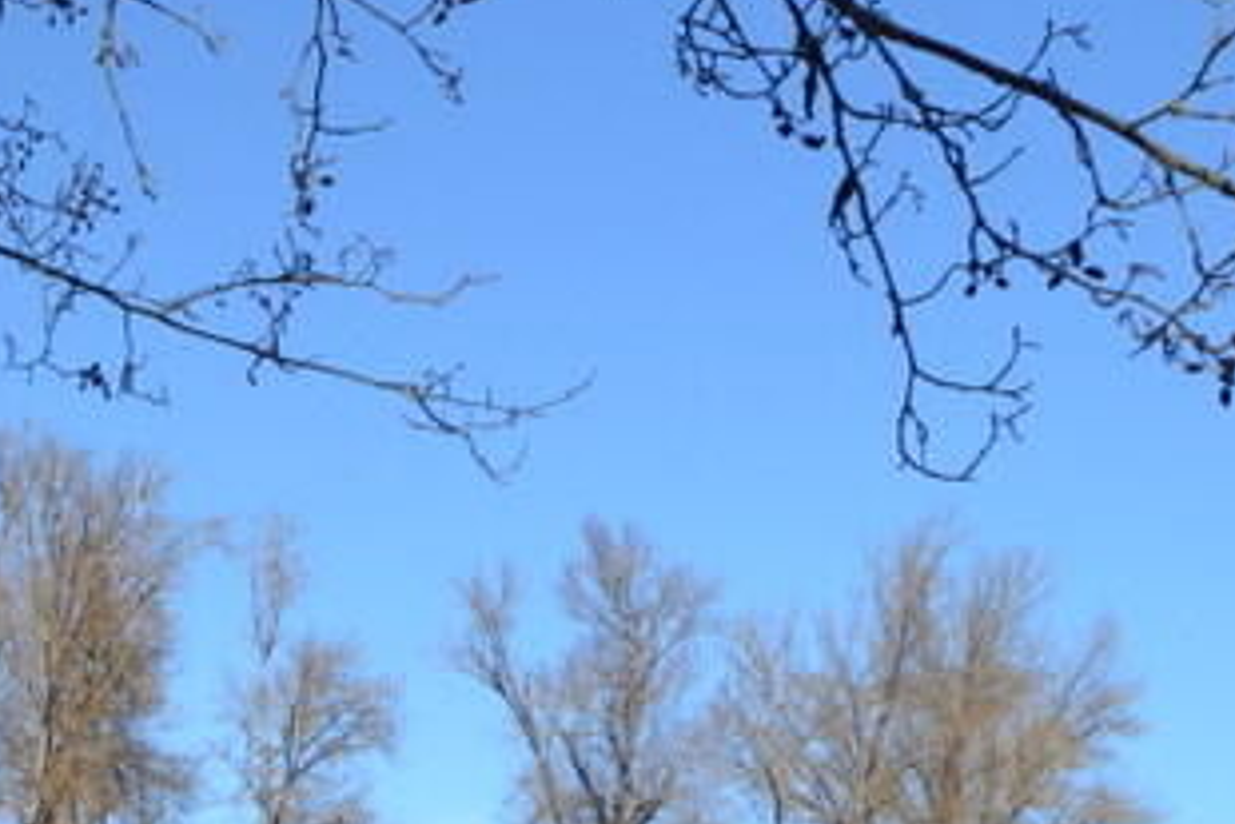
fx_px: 3226
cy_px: 1182
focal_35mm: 94
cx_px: -566
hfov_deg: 19.2
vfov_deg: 13.8
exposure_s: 1/250
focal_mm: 18
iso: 100
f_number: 8
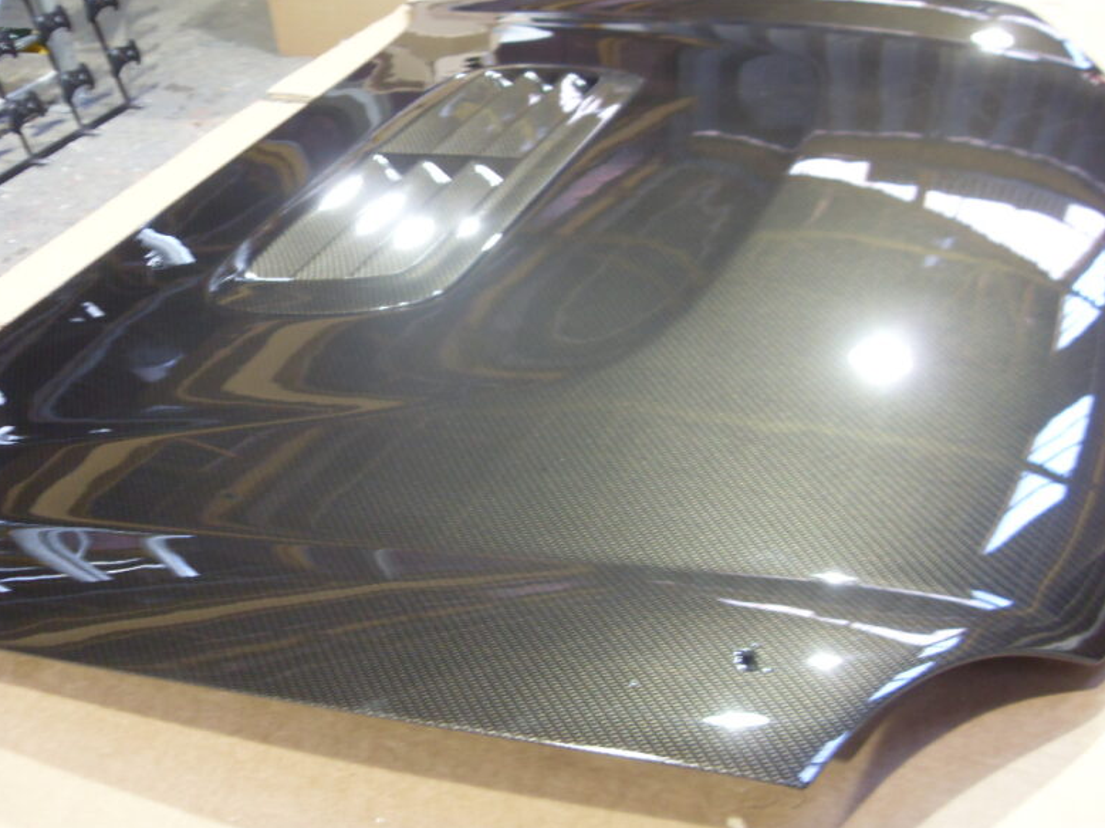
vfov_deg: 39.6
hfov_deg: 51.4
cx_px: 561
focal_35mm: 36
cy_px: 408
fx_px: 1149
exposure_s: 1/8
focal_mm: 6.3
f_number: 2.8
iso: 200
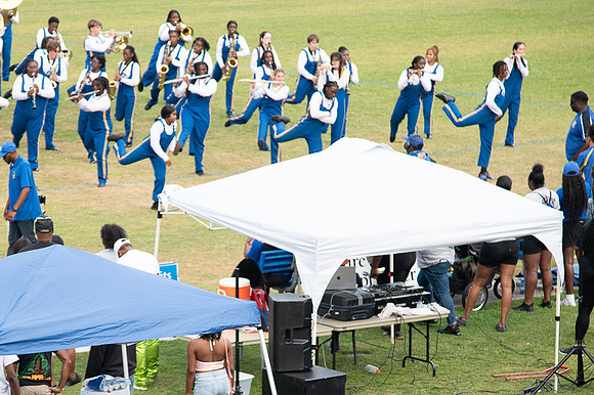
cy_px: 366
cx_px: 205
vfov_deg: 6.7
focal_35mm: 204
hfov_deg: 10.1
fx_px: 3361
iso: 400
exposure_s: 1/200
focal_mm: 110
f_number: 4
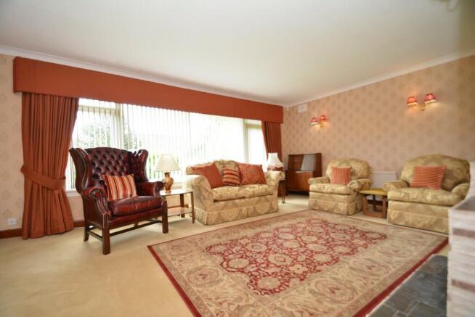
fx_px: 198
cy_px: 158
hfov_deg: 100.4
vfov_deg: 77.4
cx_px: 238
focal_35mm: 15
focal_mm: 10
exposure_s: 1/80
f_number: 4.5
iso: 200
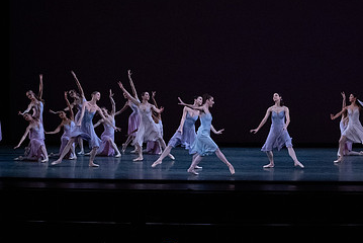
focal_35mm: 113
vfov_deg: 12.1
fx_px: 1140
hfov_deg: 18.0
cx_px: 253
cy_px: 68
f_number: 13
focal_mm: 70
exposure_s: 1/400
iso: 12800
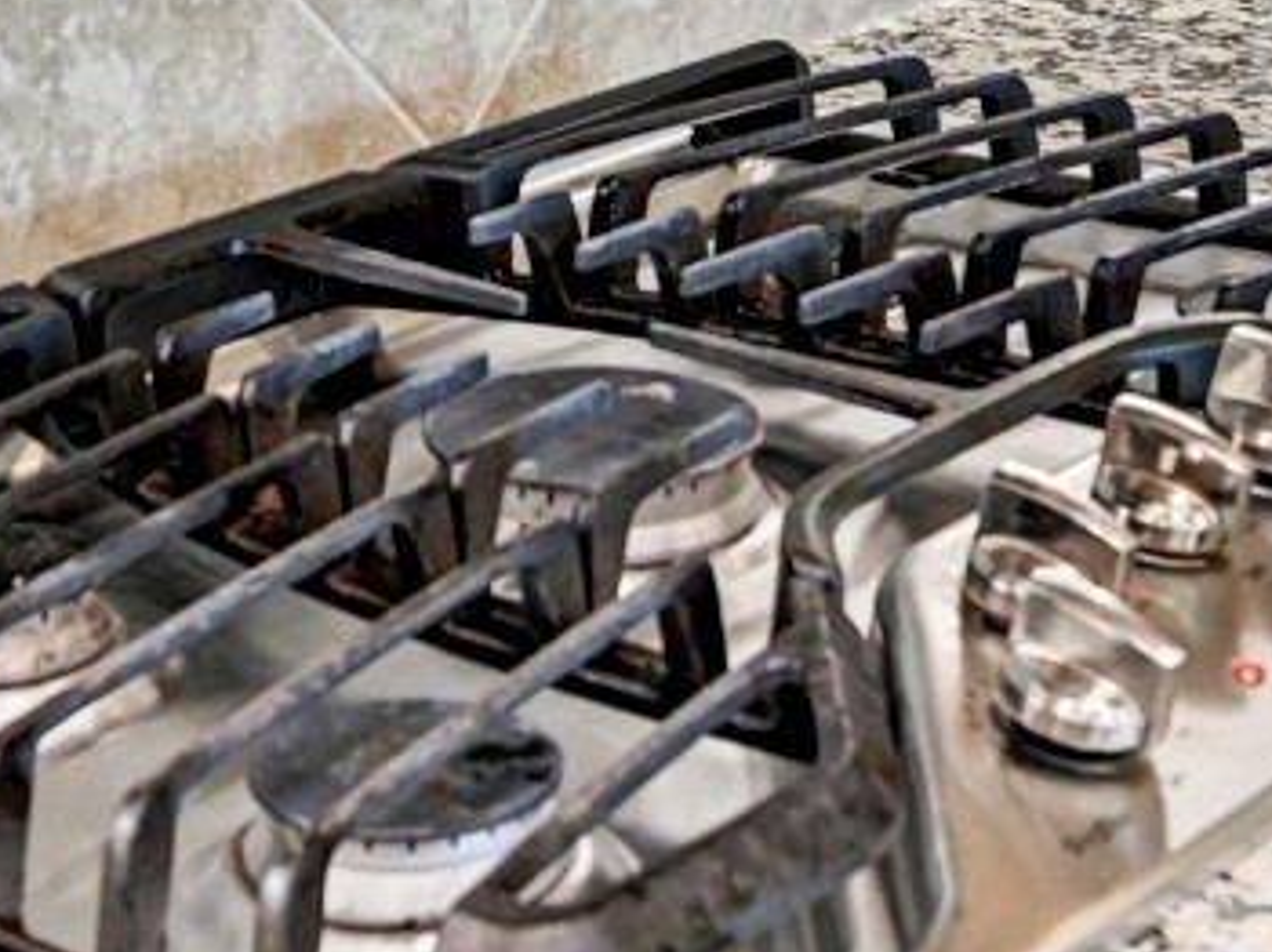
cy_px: 145
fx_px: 3378
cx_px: 654
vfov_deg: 15.9
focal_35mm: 92
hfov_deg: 21.3
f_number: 8
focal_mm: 29
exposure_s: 1/8
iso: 400
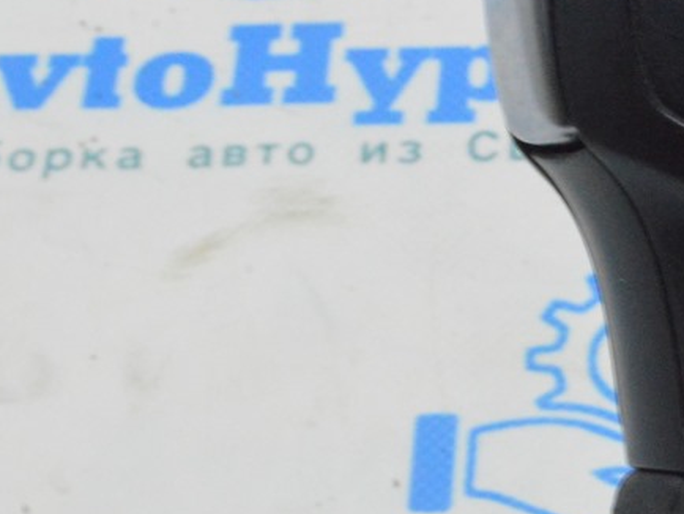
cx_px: 744
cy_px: 185
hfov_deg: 11.5
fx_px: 3361
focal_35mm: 170
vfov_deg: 8.7
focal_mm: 50
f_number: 20
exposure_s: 1/20
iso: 6400
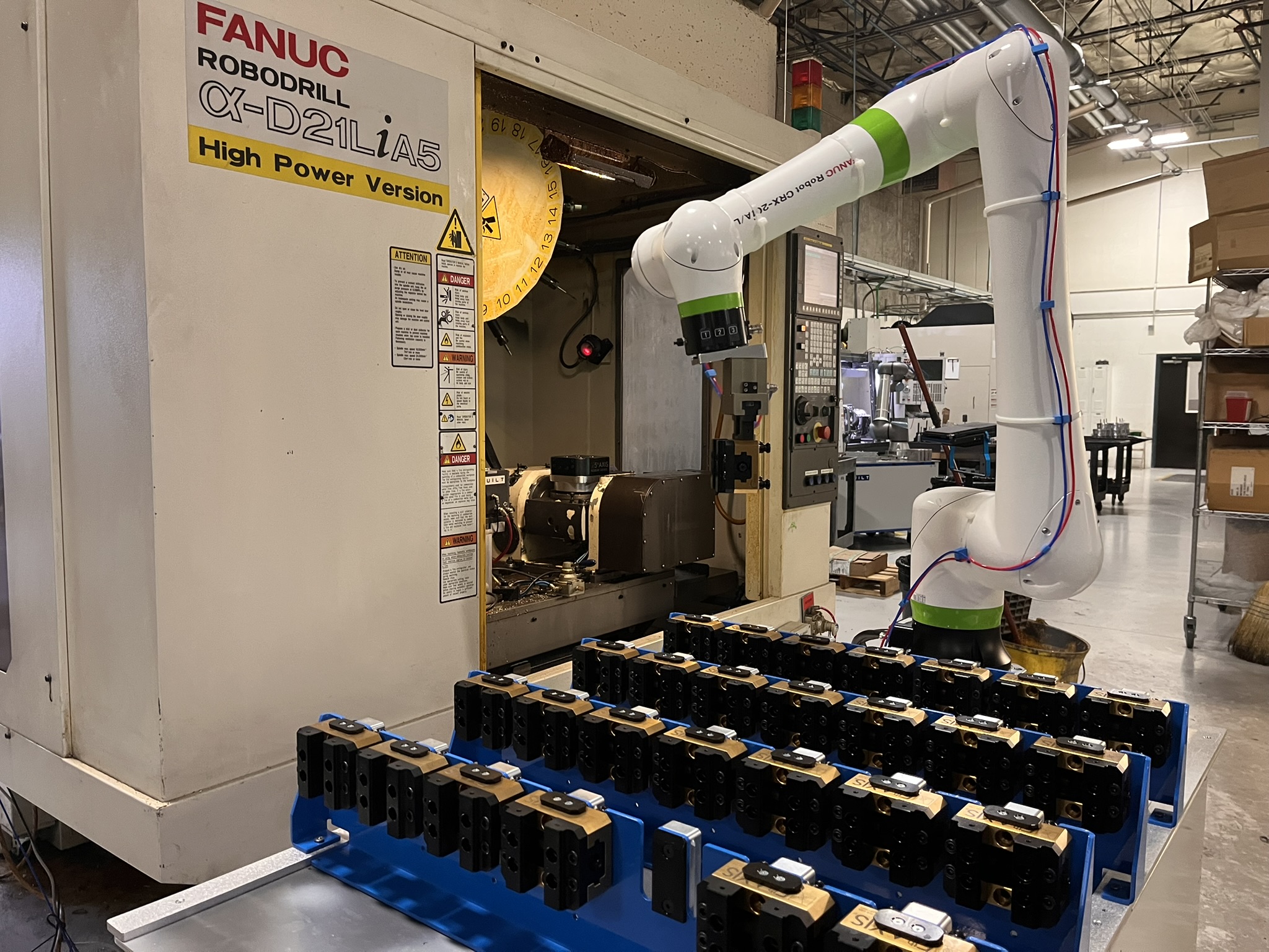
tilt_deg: -4.6
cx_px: 634
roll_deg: -0.8
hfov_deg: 67.3
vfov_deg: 53.1
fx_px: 953
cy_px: 476
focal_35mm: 26
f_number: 1.6
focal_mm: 5.1
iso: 400
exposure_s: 1/60
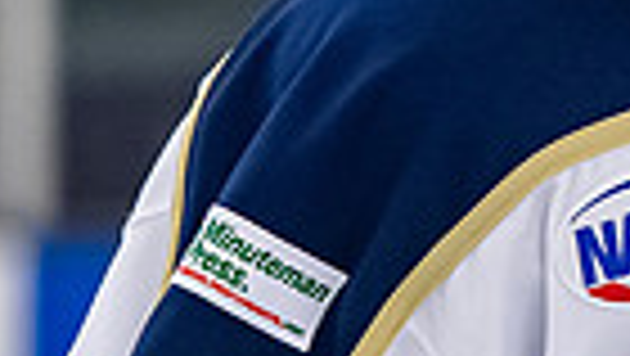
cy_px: -233
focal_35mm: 1153
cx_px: 781
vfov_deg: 1.1
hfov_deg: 1.9
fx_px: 19276
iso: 2000
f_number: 3.2
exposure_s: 1/800
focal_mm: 150
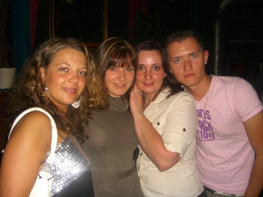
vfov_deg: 37.7
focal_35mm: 38
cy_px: 98
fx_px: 289
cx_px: 132
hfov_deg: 49.0
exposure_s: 1/60
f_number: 2.8
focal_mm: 7.9
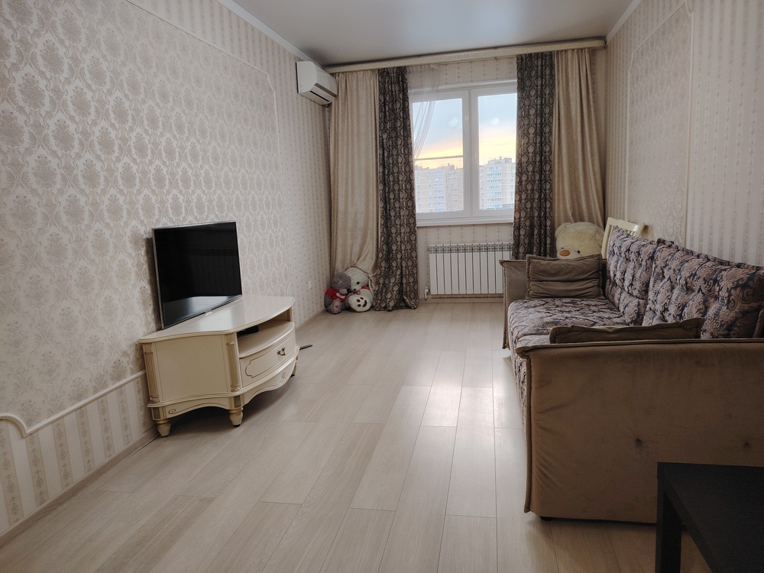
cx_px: 382
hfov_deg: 71.6
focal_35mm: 24
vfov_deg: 56.8
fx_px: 530
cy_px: 286
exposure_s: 1/33.3
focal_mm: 5.25
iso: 538
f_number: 1.75
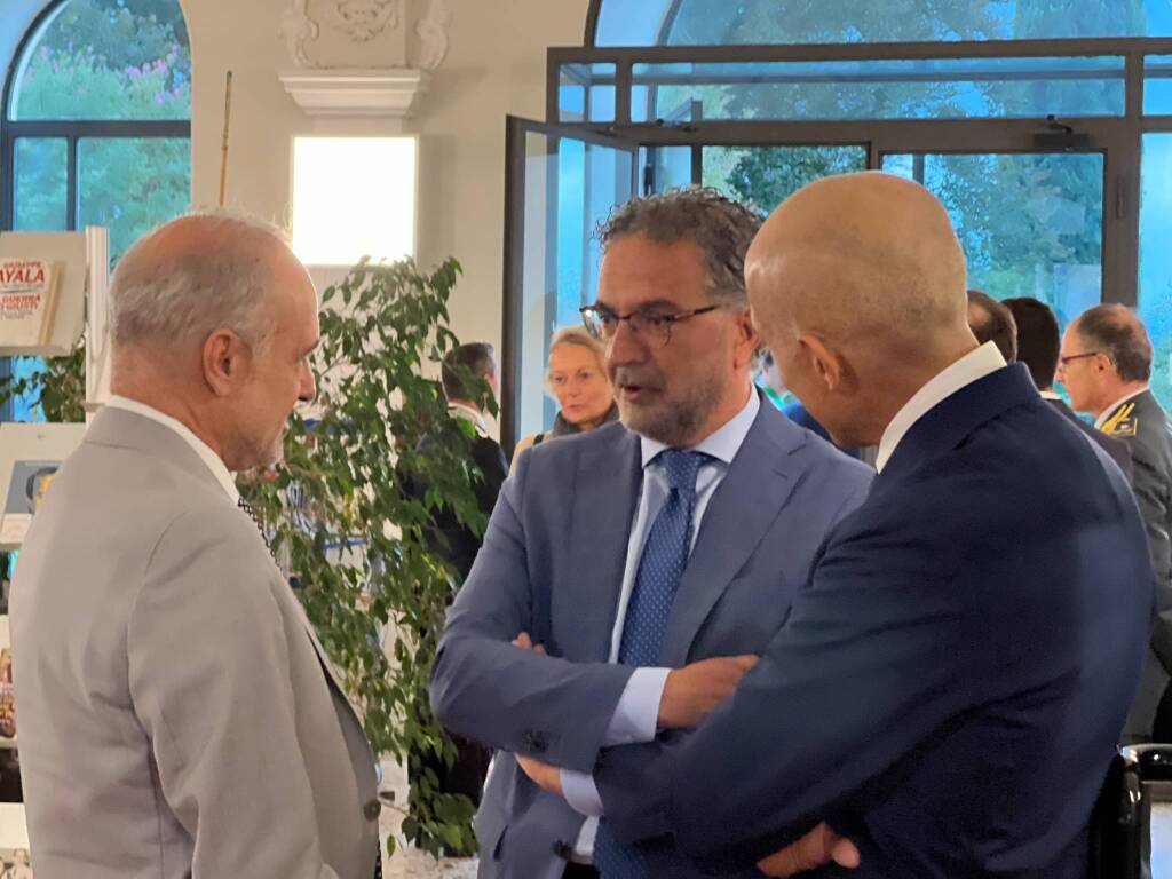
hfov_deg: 25.3
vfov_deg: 19.1
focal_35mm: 77
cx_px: 586
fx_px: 2607
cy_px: 440
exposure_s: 1/60
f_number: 2.8
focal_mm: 9
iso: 800
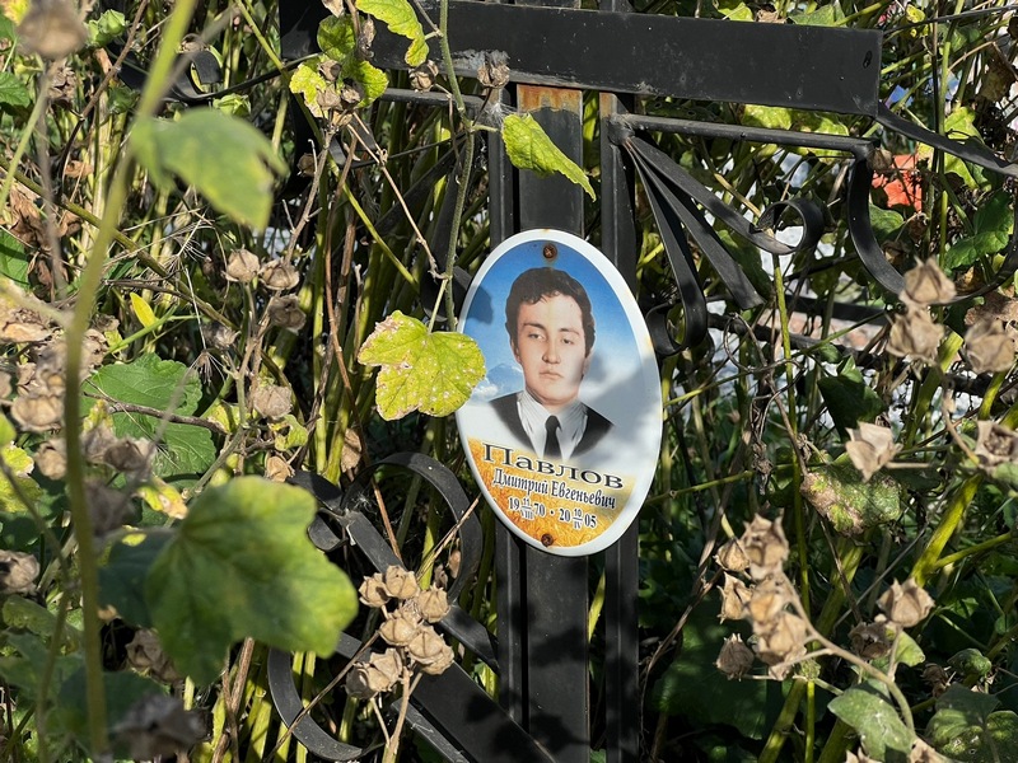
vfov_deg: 19.1
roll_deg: -0.7
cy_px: 382
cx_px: 509
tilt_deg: -15.7
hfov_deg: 25.3
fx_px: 2264
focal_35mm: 77
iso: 32
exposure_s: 1/727
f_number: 2.8
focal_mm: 9
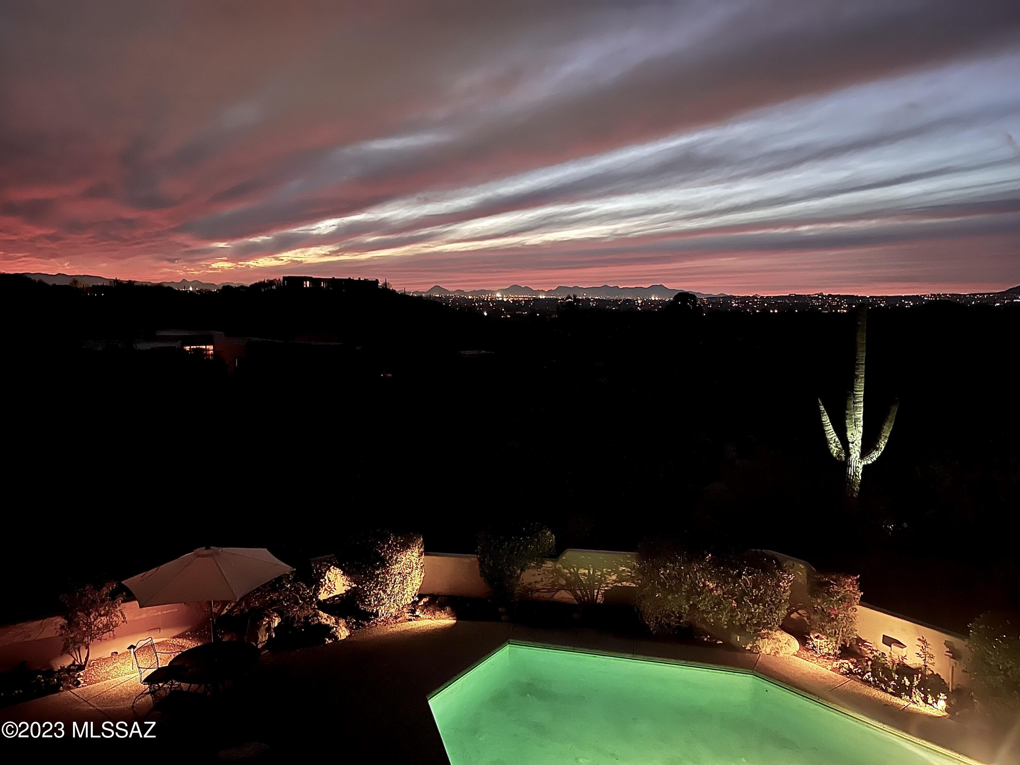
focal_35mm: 26
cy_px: 382
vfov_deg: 53.1
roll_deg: -0.6
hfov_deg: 67.3
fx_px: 766
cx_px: 510
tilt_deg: -6.3
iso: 1250
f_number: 1.6
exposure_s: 1/9
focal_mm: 5.1
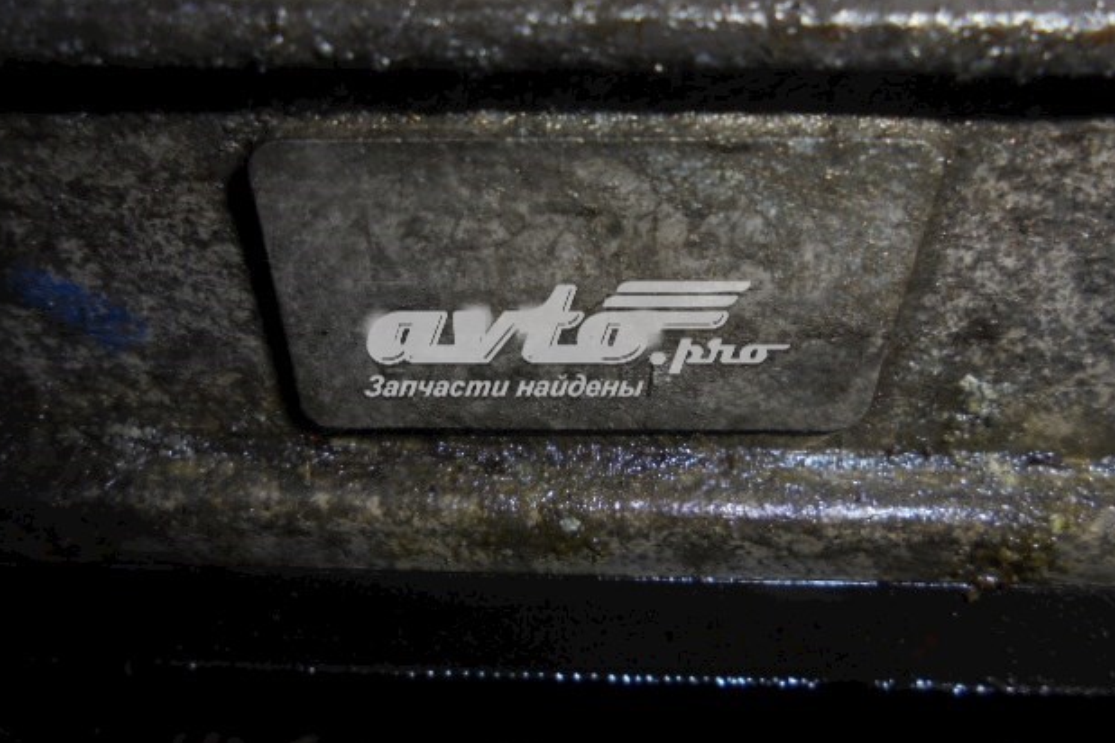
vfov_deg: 46.3
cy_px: 335
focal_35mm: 28
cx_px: 572
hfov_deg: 65.5
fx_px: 867
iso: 100
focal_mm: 4.6
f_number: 11.5
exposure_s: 1/30
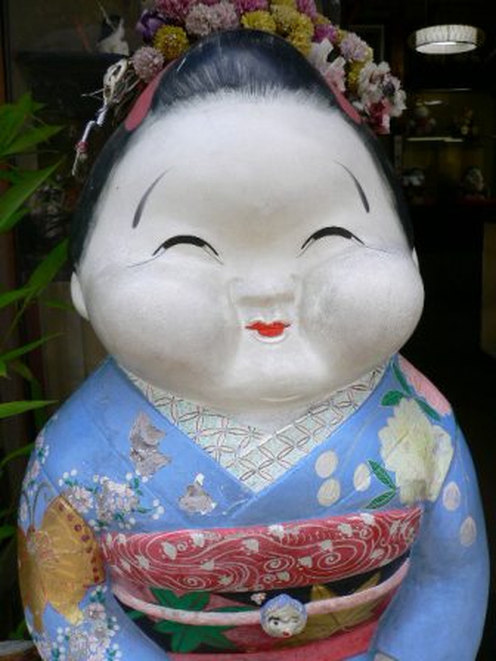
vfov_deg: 52.6
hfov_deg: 40.7
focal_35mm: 35
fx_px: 669
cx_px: 248
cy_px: 330
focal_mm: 5.8
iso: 80
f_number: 2.8
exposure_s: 1/400
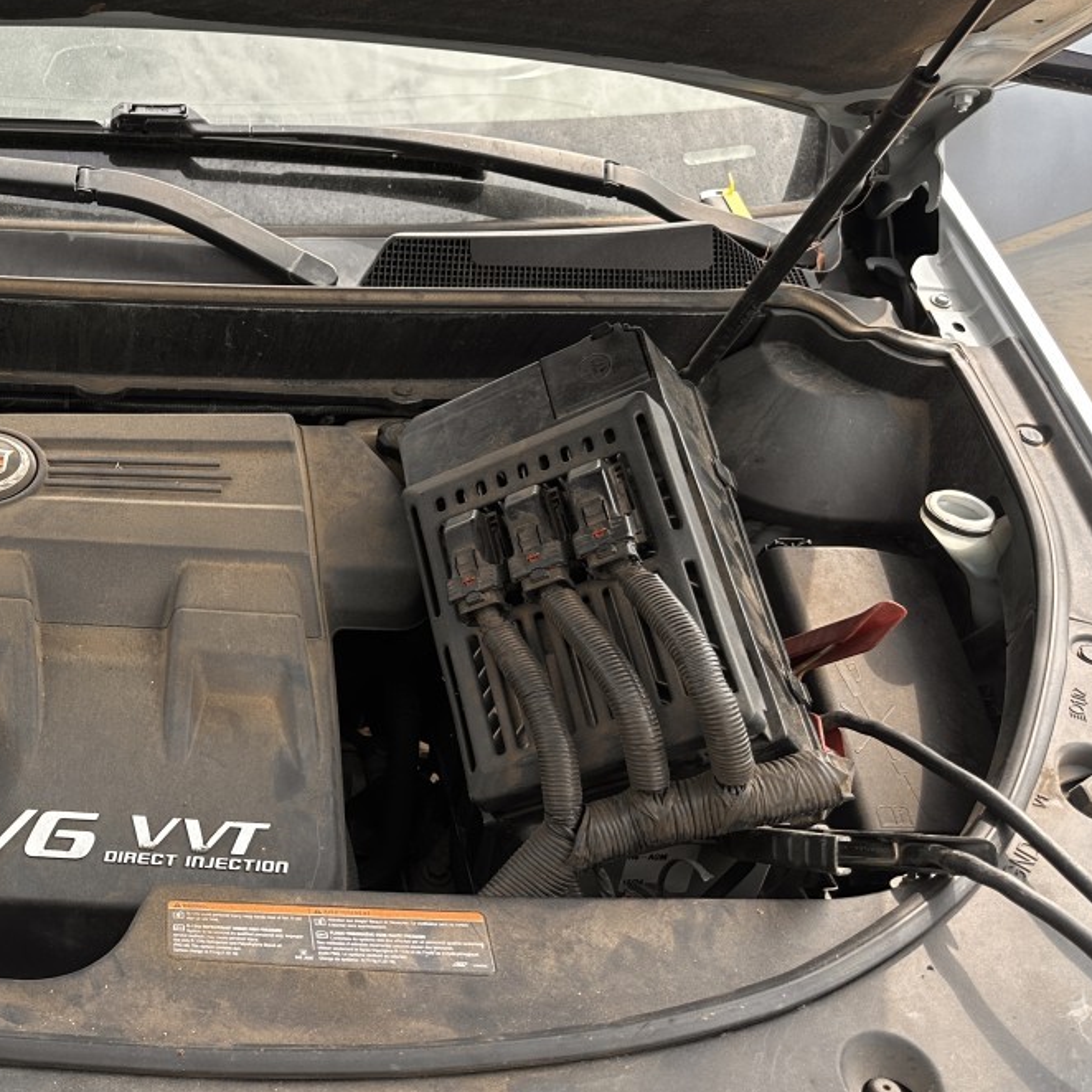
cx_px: 53
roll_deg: -7.1
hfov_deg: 37.4
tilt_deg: -35.4
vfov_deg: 40.9
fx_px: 1463
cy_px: 549
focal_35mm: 41
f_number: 1.78
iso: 80
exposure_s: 1/527
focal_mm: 6.86
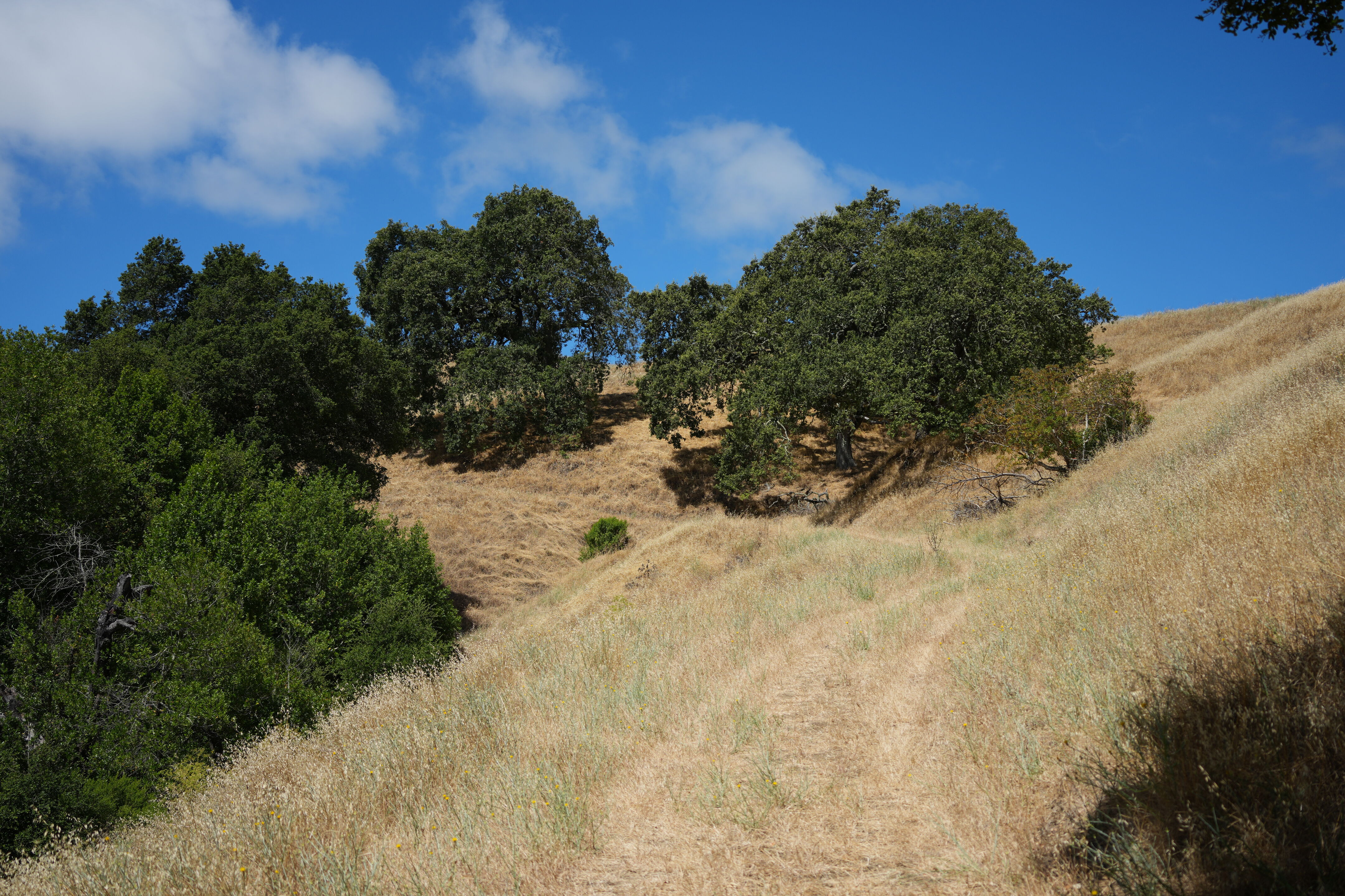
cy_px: 448
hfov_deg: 39.6
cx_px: 672
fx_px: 1868
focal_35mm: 50
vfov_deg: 27.0
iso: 125
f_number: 4.5
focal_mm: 50
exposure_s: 1/1000
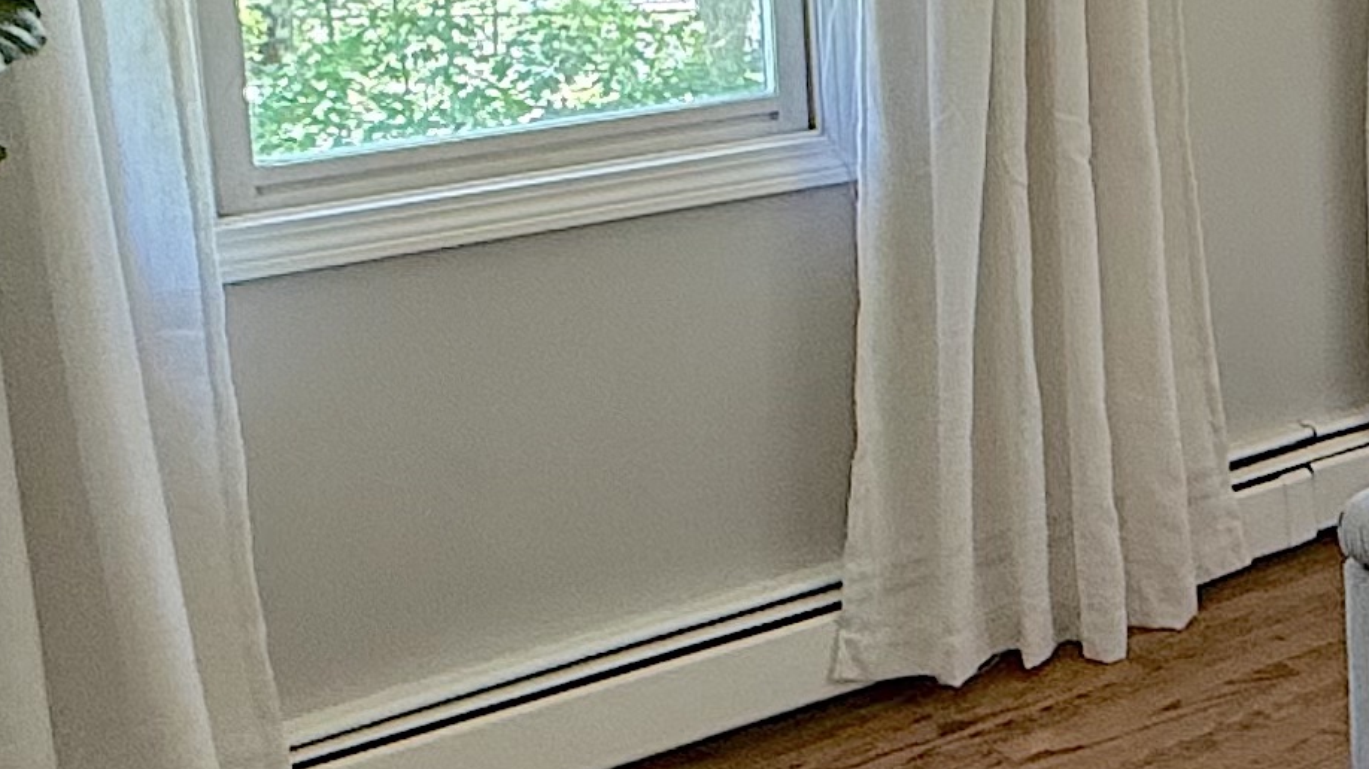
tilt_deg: -8.0
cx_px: 1919
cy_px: -45
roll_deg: -0.8
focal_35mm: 67
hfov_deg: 25.5
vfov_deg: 17.5
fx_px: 2432
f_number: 2.2
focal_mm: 2.22
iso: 250
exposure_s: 1/99
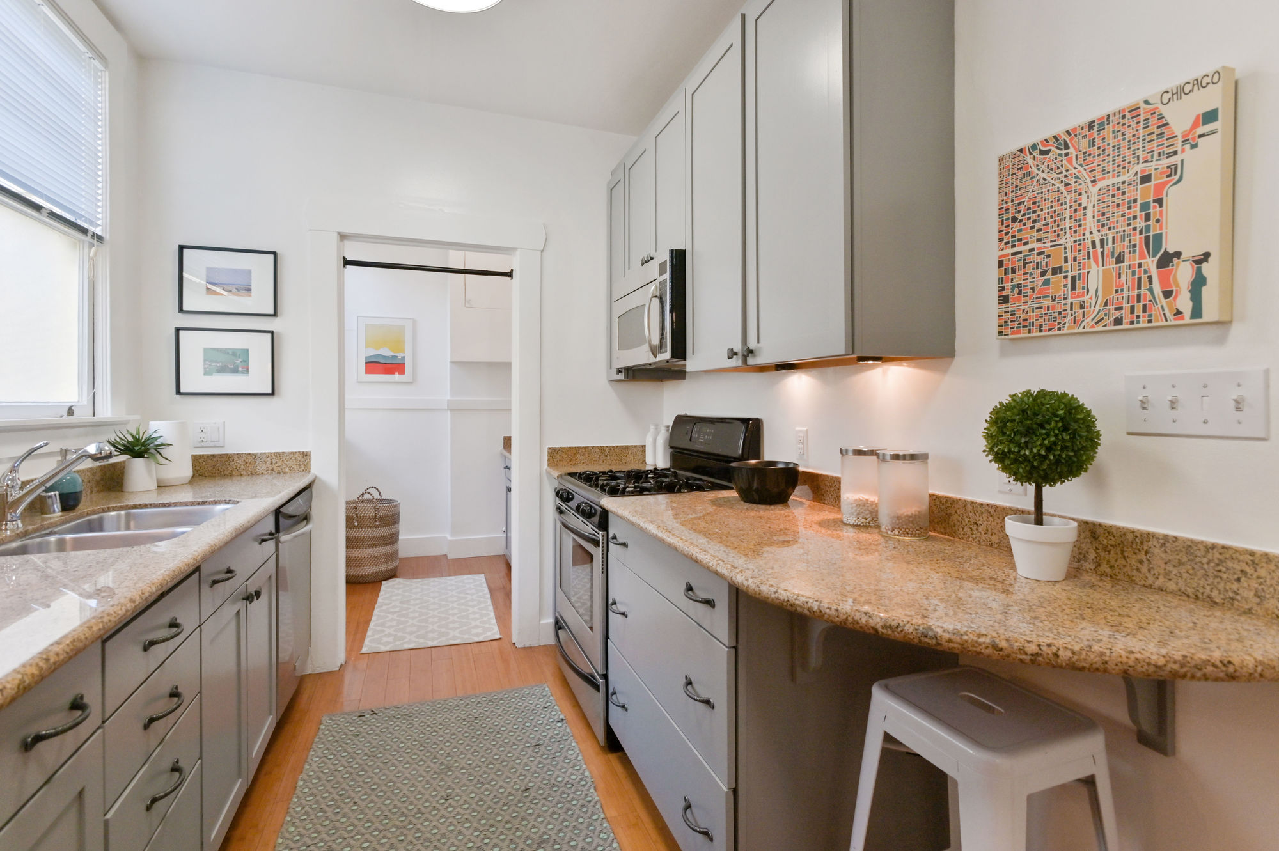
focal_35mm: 17
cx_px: 640
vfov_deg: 70.4
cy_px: 426
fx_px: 604
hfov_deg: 93.3
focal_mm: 17
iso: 400
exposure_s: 1/160
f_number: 8
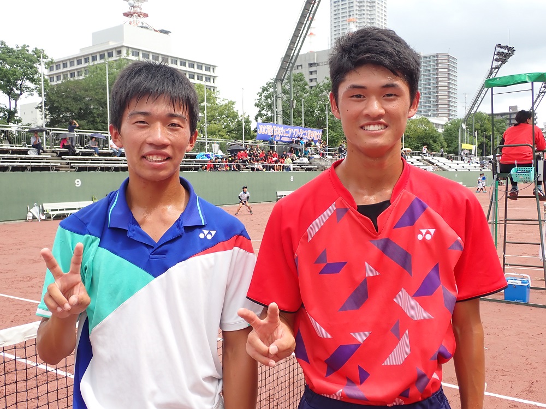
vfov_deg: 39.7
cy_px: 204
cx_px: 273
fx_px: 568
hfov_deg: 51.4
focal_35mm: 36
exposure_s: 1/500
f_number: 3.5
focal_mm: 6.37
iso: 100
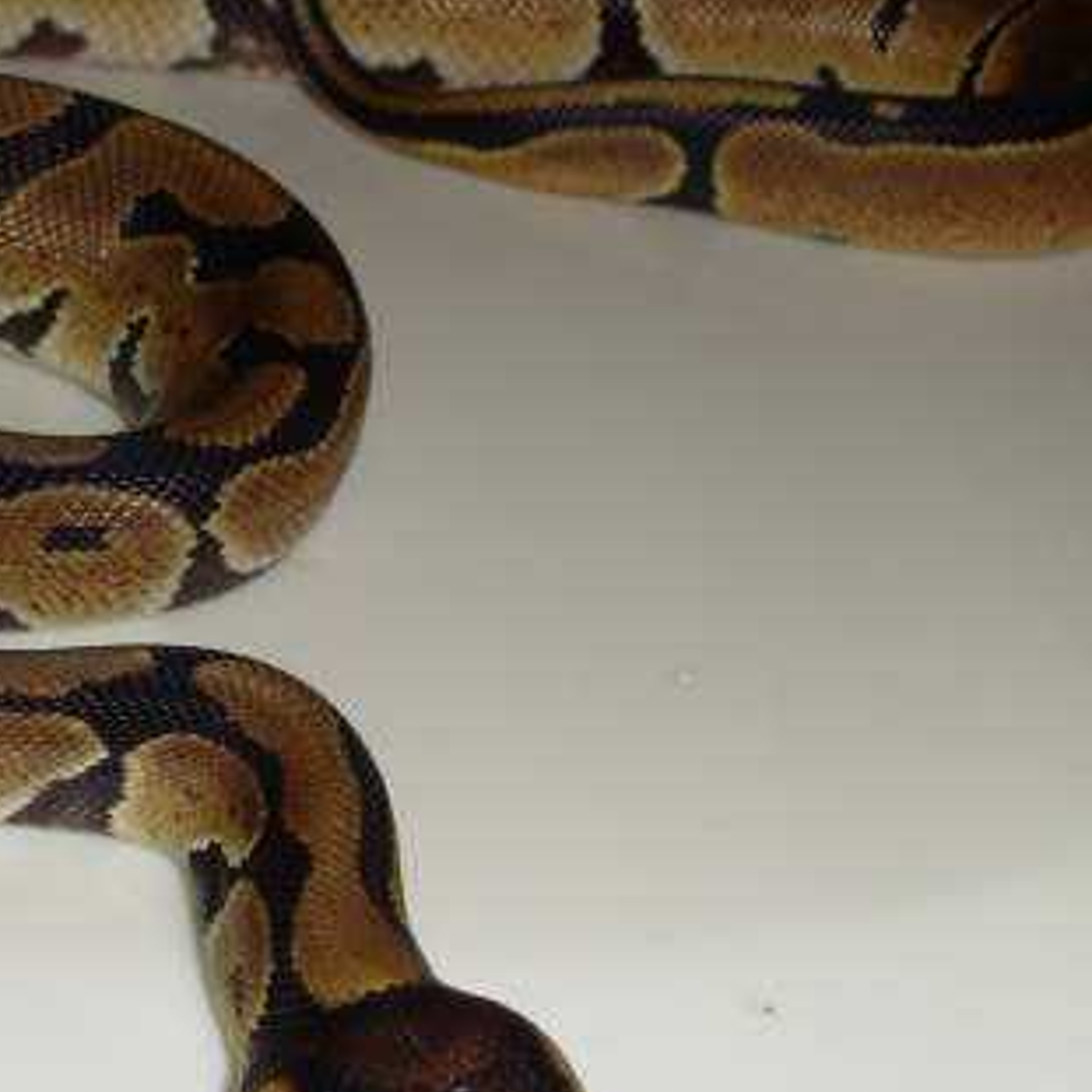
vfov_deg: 22.8
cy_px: 530
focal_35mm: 76
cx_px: 225
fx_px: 2712
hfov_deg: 22.5
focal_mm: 6.3
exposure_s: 1/32
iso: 50
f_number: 4.9
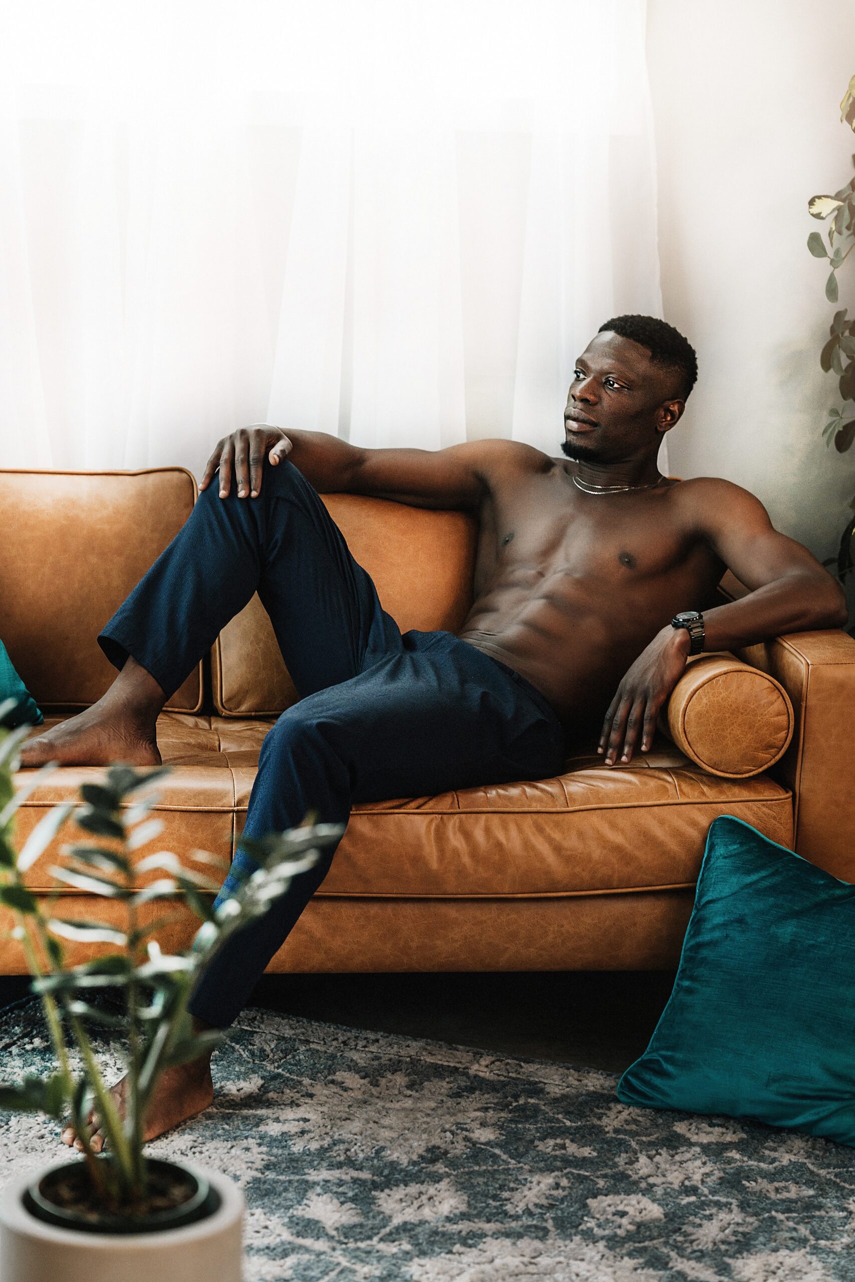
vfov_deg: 23.9
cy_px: 641
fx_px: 3027
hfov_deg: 16.1
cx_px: 428
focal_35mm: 85
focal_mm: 85
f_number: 2.8
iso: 400
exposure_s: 1/100
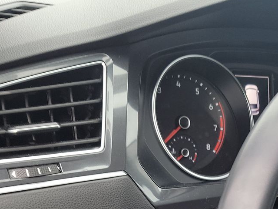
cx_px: 262
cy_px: 258
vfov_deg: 22.3
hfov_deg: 30.4
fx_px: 482
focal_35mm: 60
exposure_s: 1/59
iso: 164
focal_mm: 6.7
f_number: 1.8
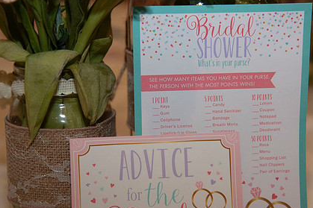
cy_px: 105
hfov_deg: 21.0
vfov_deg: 14.1
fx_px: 843
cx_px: 179
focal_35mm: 97
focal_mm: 70
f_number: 4
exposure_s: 1/200
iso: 640
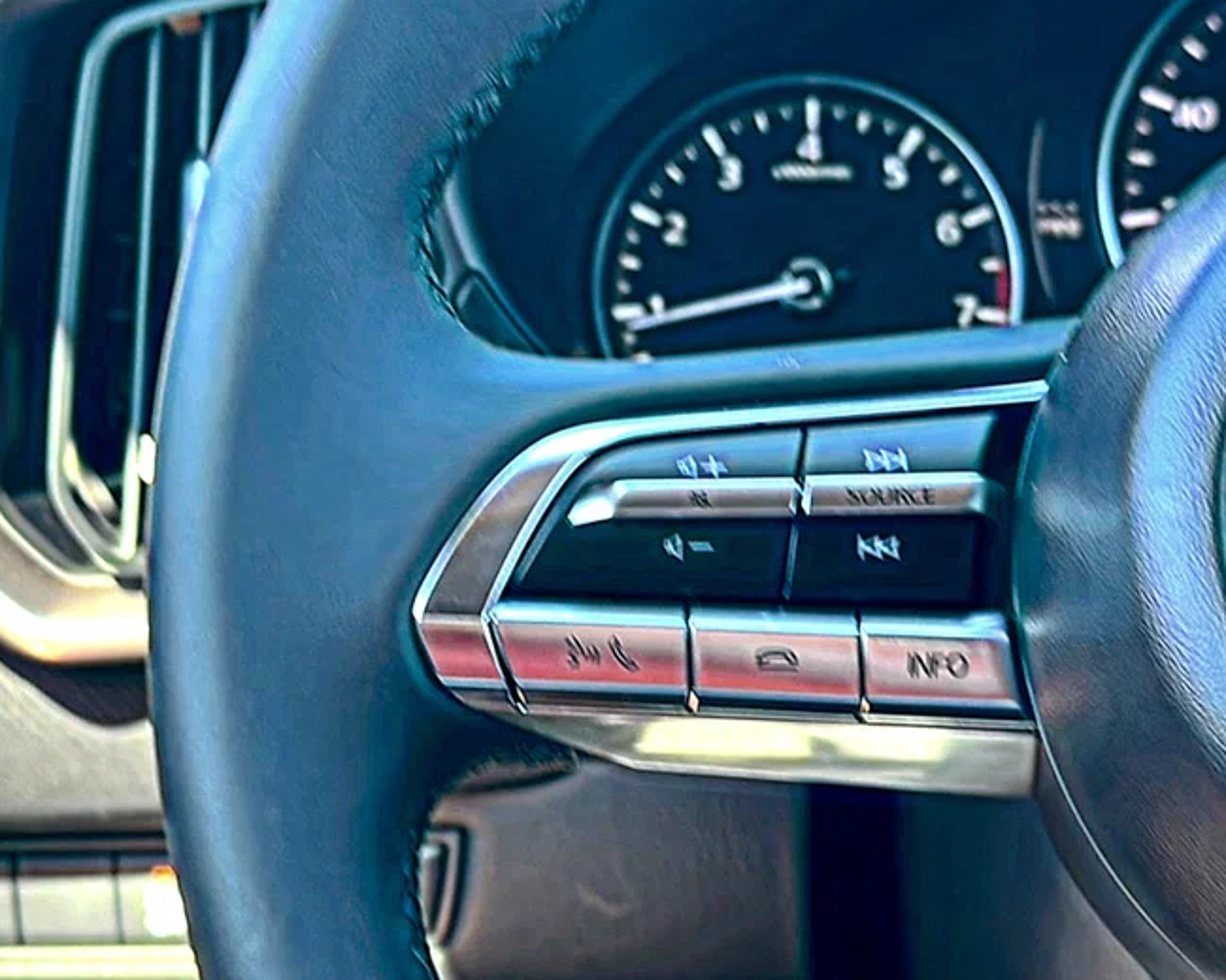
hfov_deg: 30.5
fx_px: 2250
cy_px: 487
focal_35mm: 62
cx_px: 653
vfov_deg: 24.6
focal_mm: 6.86
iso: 64
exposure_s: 1/73
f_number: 1.78
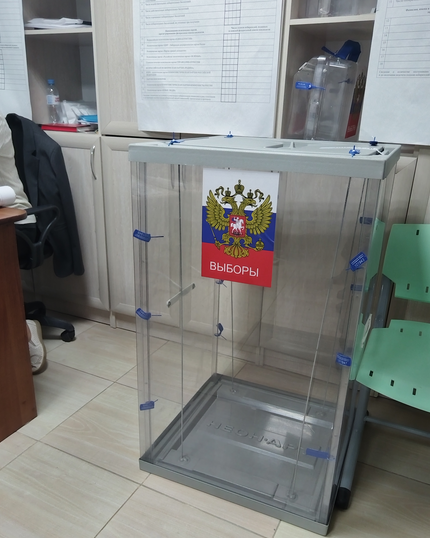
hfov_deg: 51.5
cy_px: 291
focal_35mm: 28
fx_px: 445
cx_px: 209
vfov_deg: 62.1
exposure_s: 1/50
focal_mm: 4.95
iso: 801
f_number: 1.9
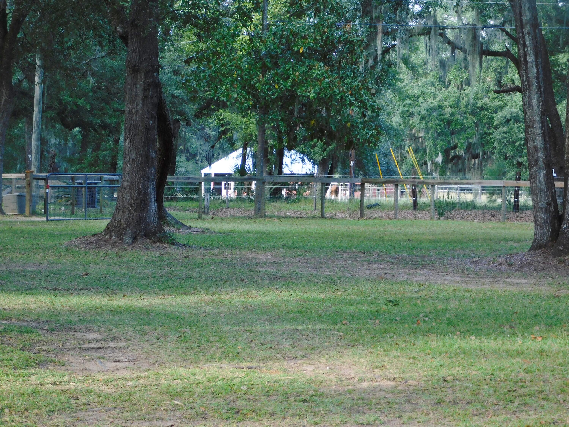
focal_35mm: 115
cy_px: 214
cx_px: 284
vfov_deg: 12.9
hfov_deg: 17.1
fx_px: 1890
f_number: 4.8
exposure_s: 1/60
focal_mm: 20.3
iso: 140
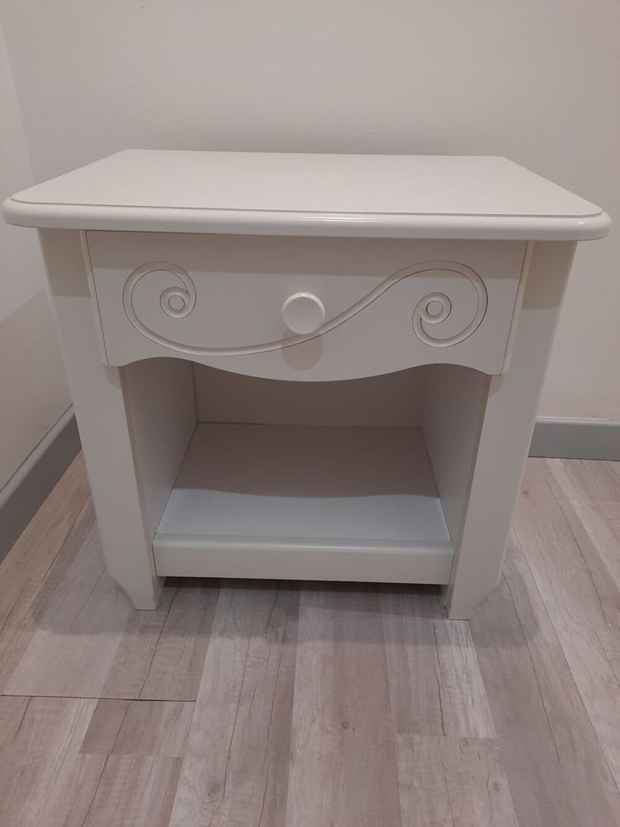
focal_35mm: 25
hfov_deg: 54.9
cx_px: 310
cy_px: 414
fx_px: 597
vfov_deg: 69.4
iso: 160
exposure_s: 1/50
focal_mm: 4.6
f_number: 2
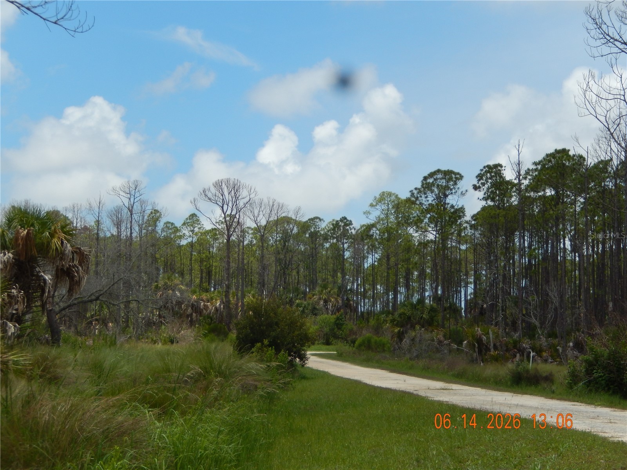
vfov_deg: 21.9
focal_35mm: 67
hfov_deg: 29.0
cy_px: 235
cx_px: 314
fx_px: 1214
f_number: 4.8
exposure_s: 1/1000
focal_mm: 12
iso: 125
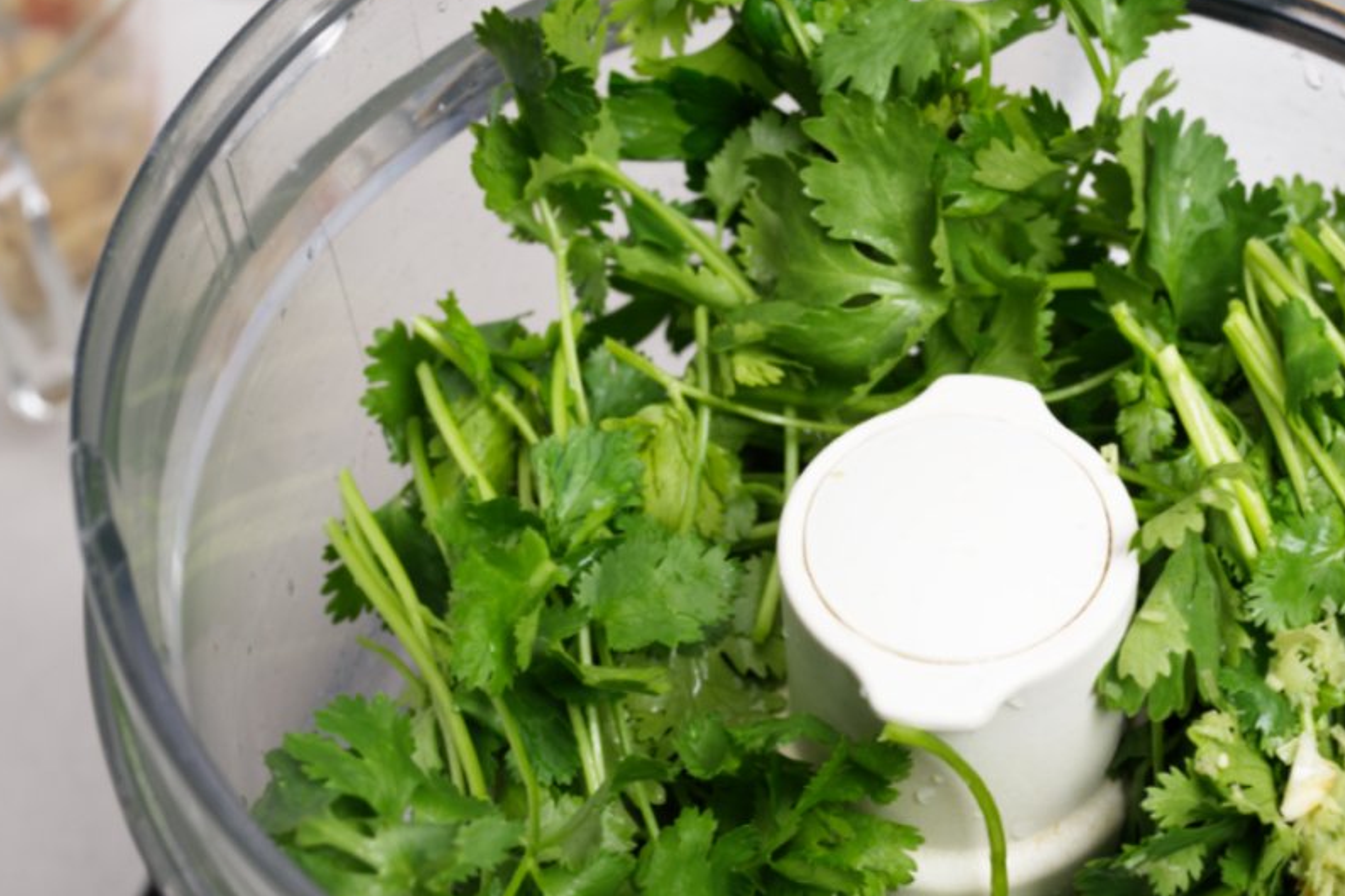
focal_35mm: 65
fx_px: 2428
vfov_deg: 20.9
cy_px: 462
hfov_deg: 30.9
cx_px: 830
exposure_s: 1/160
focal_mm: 43
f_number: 8
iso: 200
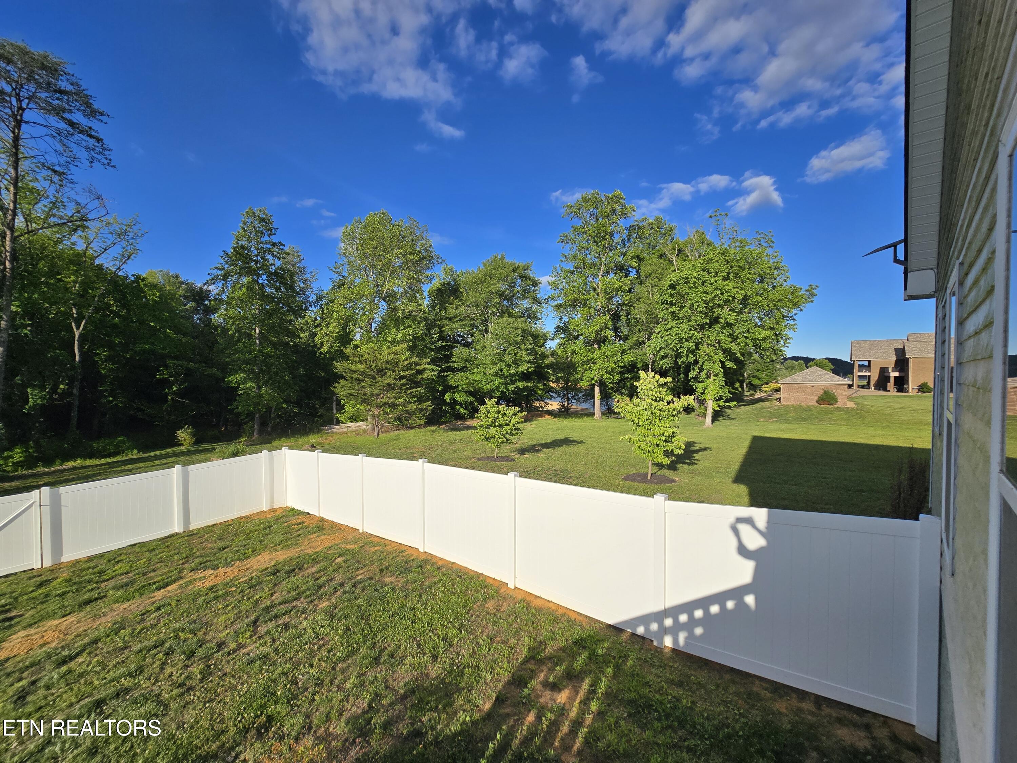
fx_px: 382
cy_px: 382
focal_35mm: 13
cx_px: 508
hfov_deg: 106.2
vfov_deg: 89.9
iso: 50
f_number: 2.2
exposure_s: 1/3363
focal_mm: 2.2
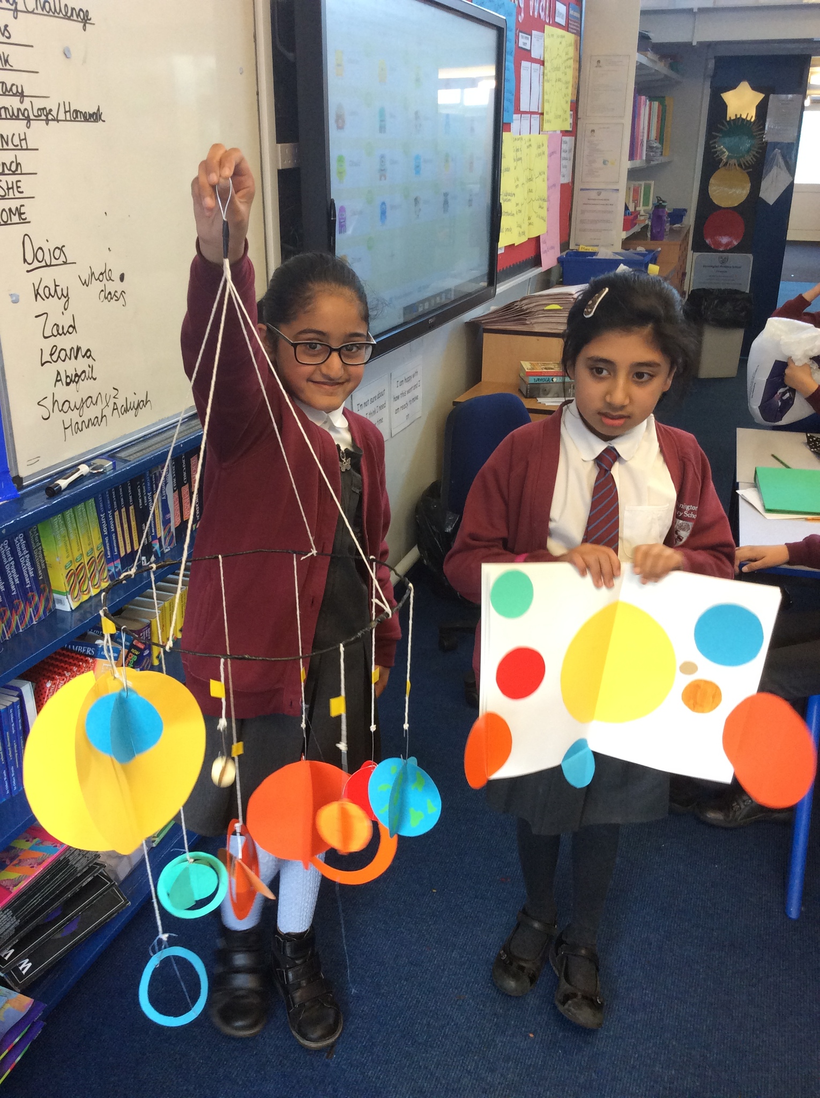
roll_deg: +0.1
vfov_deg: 56.9
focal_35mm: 32
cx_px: 410
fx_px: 1013
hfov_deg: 44.1
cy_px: 549
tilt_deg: -21.1
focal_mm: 3.3
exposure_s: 1/25
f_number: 2.4
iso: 80
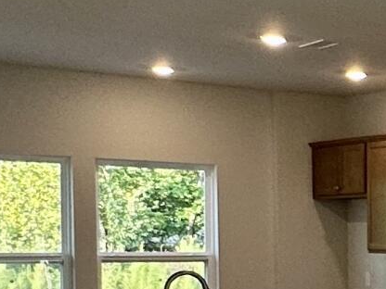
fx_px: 1126
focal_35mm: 101
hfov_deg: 15.5
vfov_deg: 14.4
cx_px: 772
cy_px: 278
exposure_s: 1/120
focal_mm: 2.22
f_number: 2.2
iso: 125
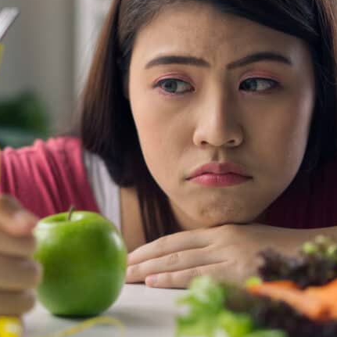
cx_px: 96
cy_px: 168
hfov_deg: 15.6
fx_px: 1223
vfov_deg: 15.7
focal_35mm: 111
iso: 100
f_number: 2.2
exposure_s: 1/160
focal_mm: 55
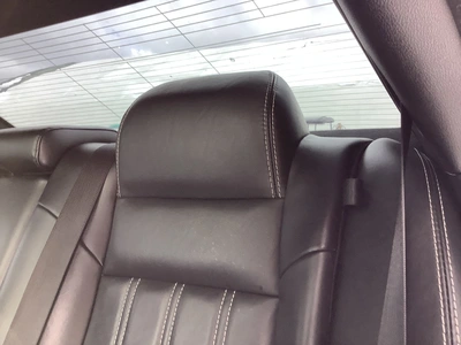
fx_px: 413
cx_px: 230
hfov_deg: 58.4
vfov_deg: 45.4
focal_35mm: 31
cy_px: 172
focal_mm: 3.3
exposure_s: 1/100
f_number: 2.4
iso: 80
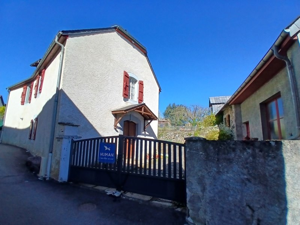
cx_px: 150
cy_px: 112
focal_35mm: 17
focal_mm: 1.4
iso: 50
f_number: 2.2
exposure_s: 1/1199
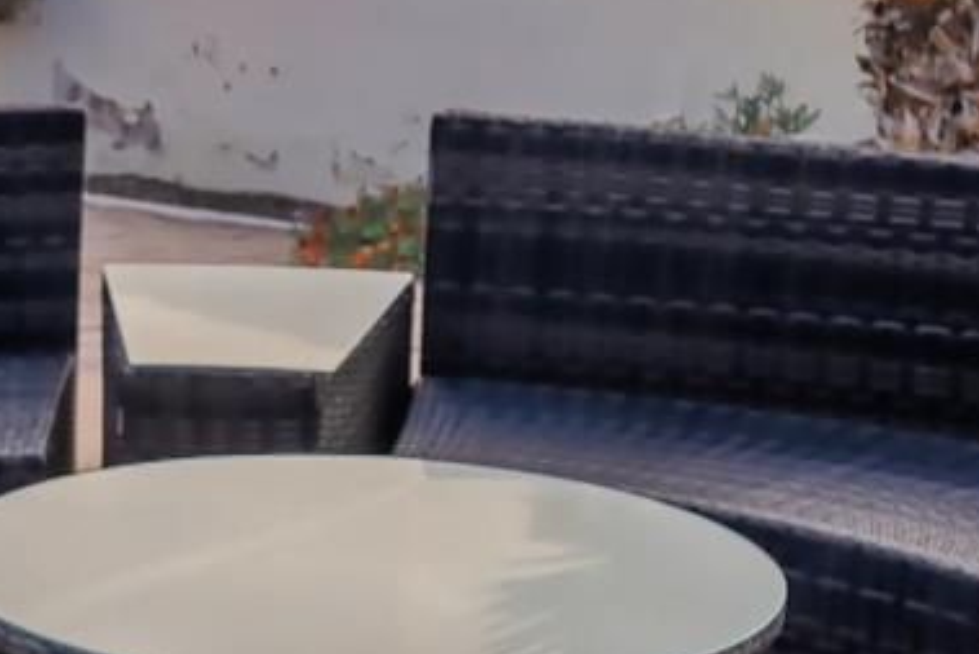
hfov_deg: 18.3
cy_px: 32
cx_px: -57
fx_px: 2938
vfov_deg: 12.6
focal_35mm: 108
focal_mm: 20
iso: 50
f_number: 4.5
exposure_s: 1/250
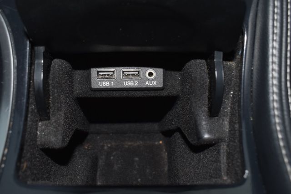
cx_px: 146
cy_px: 97
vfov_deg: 35.5
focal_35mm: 38
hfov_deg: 51.3
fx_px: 303
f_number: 8
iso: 100
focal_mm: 25
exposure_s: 1/60
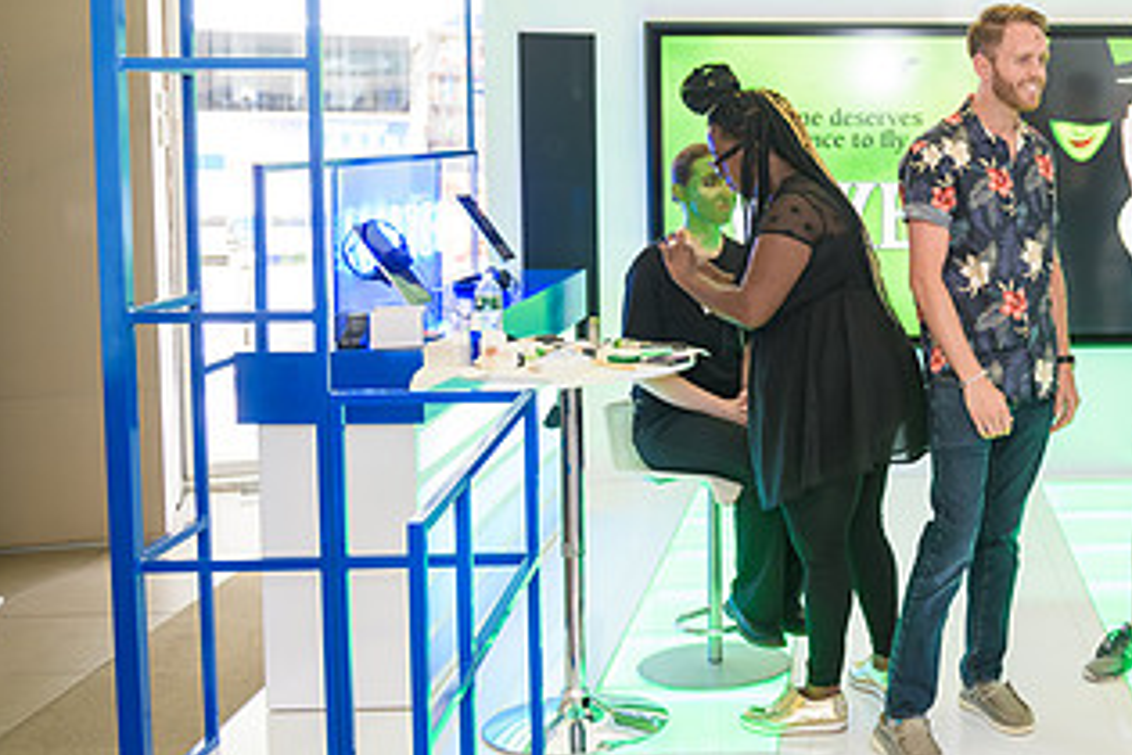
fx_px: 1792
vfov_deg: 23.7
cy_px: 250
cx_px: 1024
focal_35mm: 57
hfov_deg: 33.2
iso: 400
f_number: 3.2
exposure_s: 1/125
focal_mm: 31
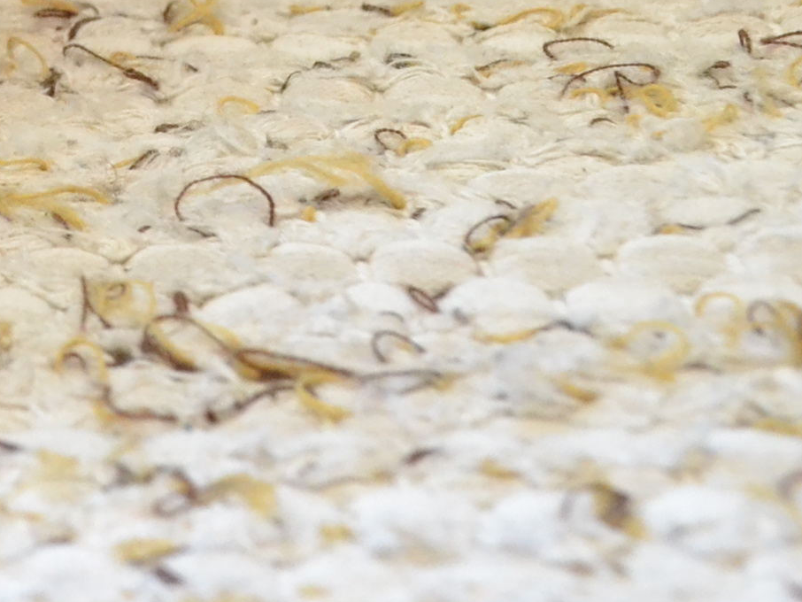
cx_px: -431
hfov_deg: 13.9
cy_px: -97
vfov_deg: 11.1
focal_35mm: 132
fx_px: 3059
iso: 3200
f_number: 6.3
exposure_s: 1/30
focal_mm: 24
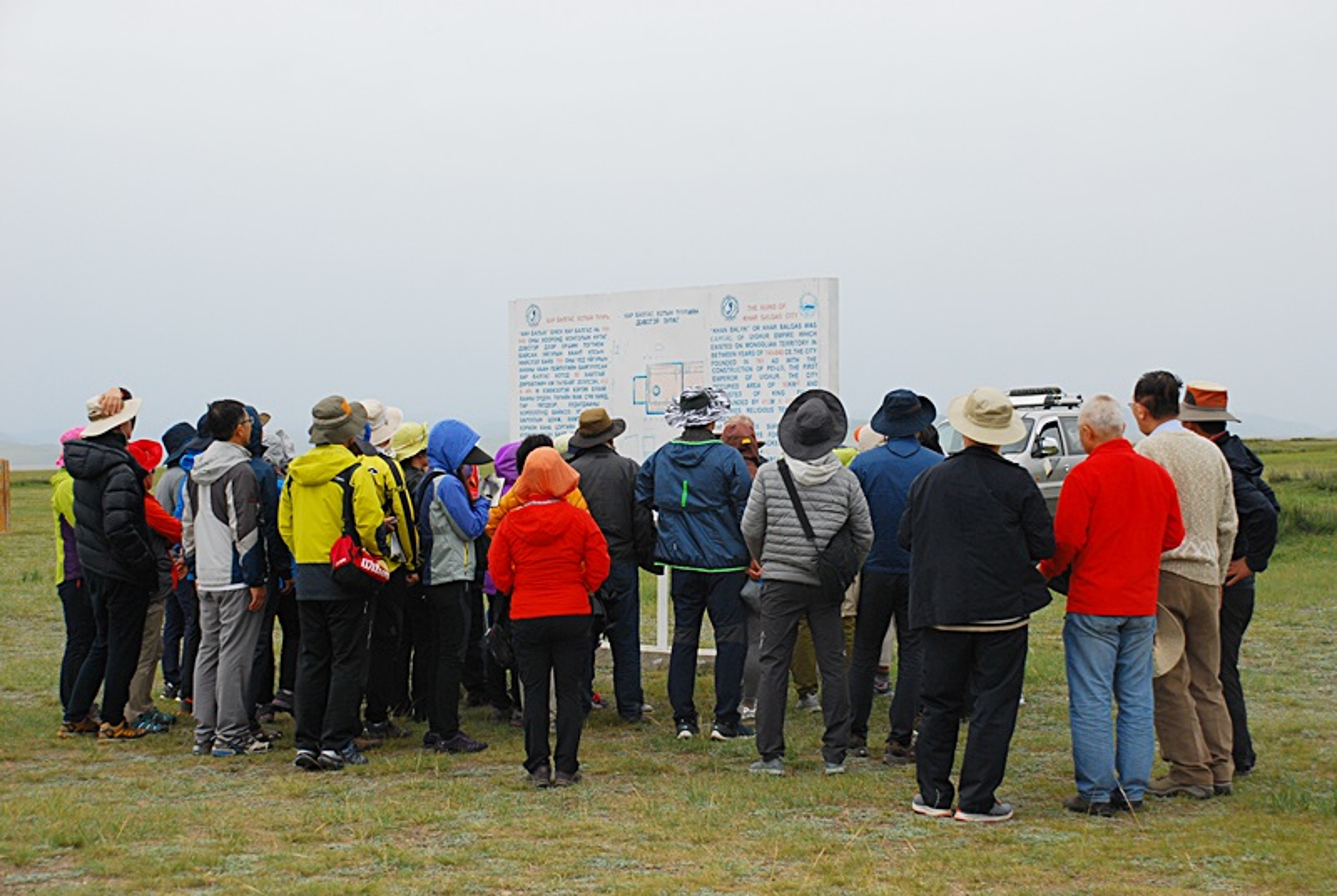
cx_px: 668
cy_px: 448
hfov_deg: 28.0
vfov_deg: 19.0
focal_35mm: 72
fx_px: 2678
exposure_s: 1/320
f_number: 6.3
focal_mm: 48
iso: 400
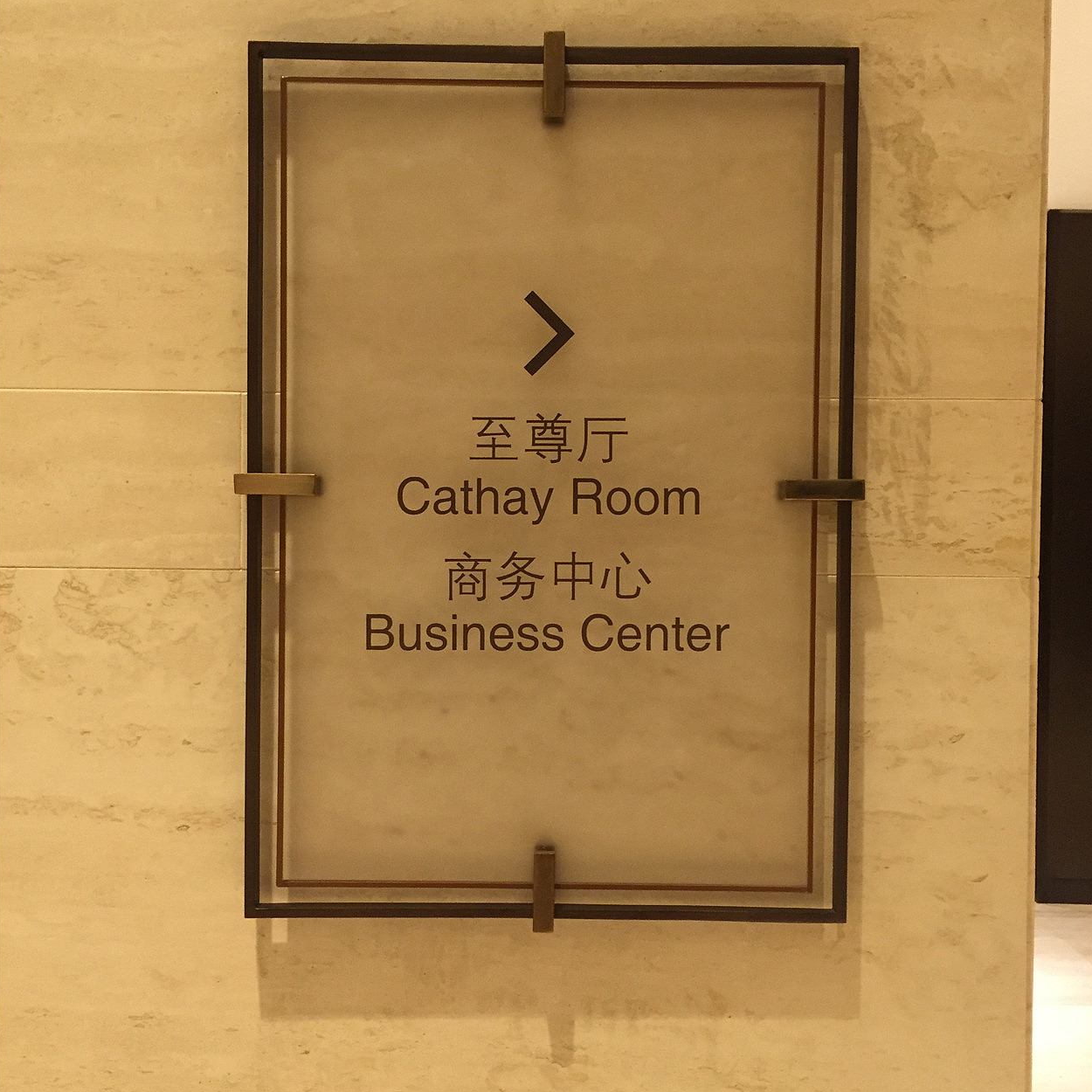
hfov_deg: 47.2
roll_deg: -0.6
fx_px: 1249
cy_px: 560
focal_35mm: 35
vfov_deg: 47.2
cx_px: 555
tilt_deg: -0.3
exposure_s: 1/33
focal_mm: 4.15
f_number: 2.2
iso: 200
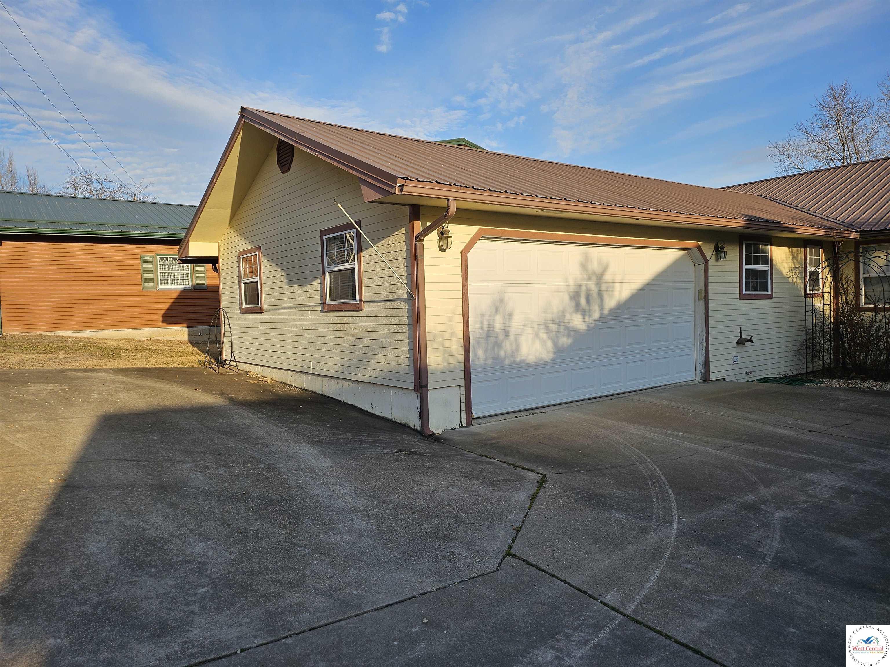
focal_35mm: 24
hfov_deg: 71.6
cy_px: 334
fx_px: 617
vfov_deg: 56.8
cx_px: 445
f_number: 1.8
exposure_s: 1/2671
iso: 50
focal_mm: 5
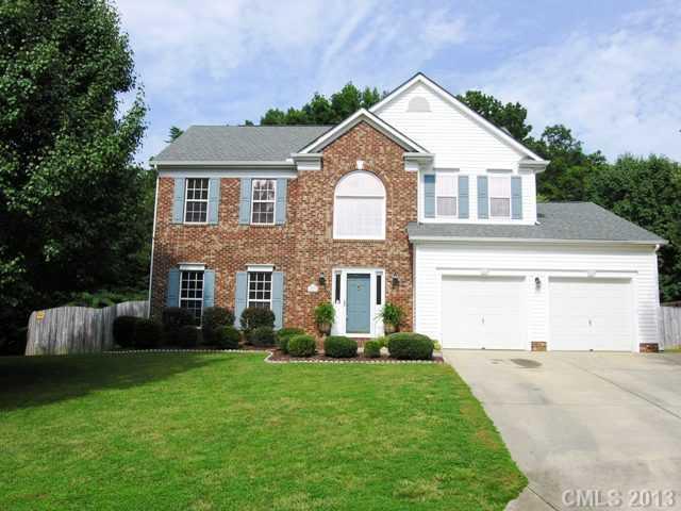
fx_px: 630
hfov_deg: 56.8
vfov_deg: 44.2
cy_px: 256
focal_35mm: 32
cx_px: 340
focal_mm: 8.1
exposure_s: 1/322
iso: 71
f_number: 7.2
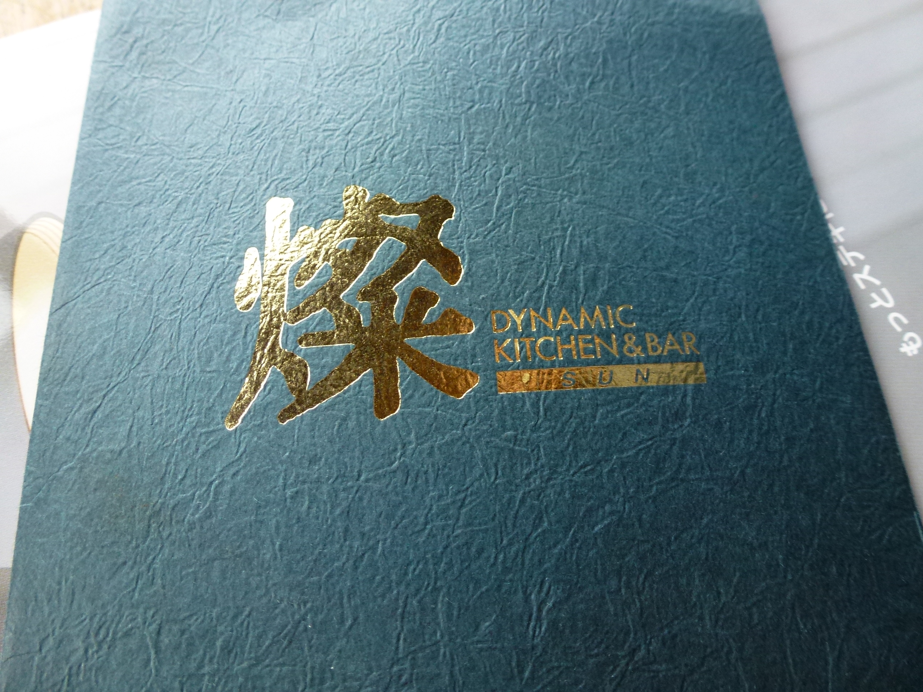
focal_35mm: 24
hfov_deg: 71.6
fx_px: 640
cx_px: 462
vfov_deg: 56.8
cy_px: 346
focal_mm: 4.3
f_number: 3.3
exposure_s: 1/60
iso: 200
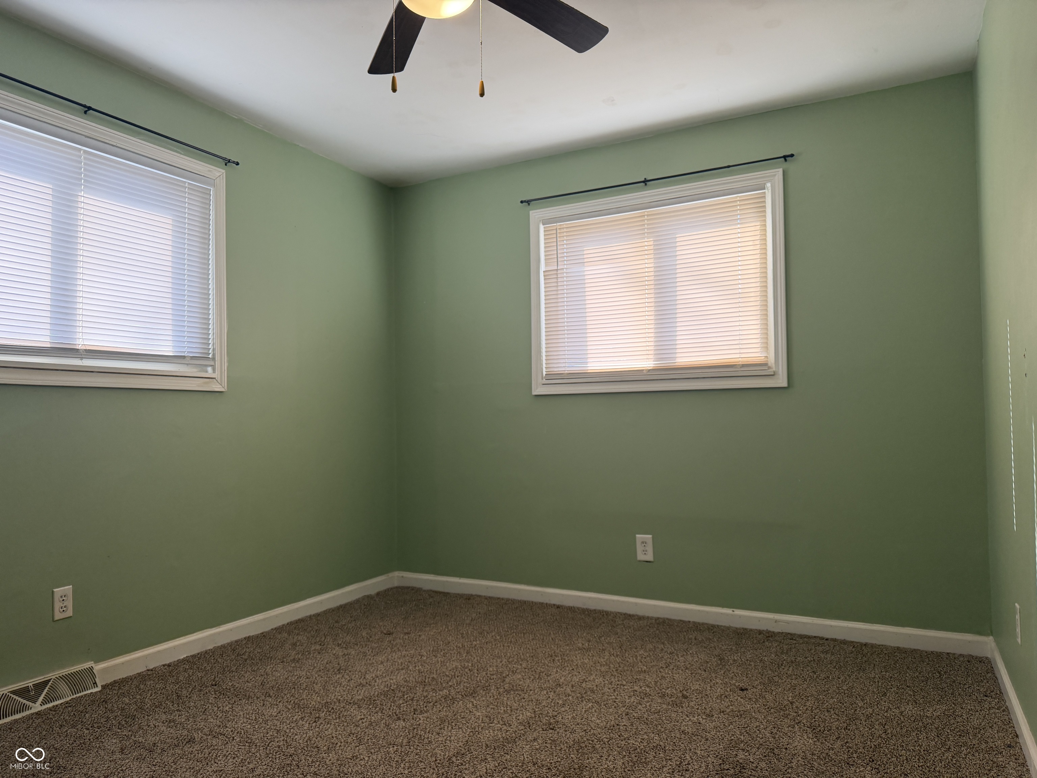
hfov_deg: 71.6
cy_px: 389
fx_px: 719
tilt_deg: +2.0
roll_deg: +0.4
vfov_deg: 56.8
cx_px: 518
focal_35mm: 24
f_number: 1.78
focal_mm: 6.76
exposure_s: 1/216
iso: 160
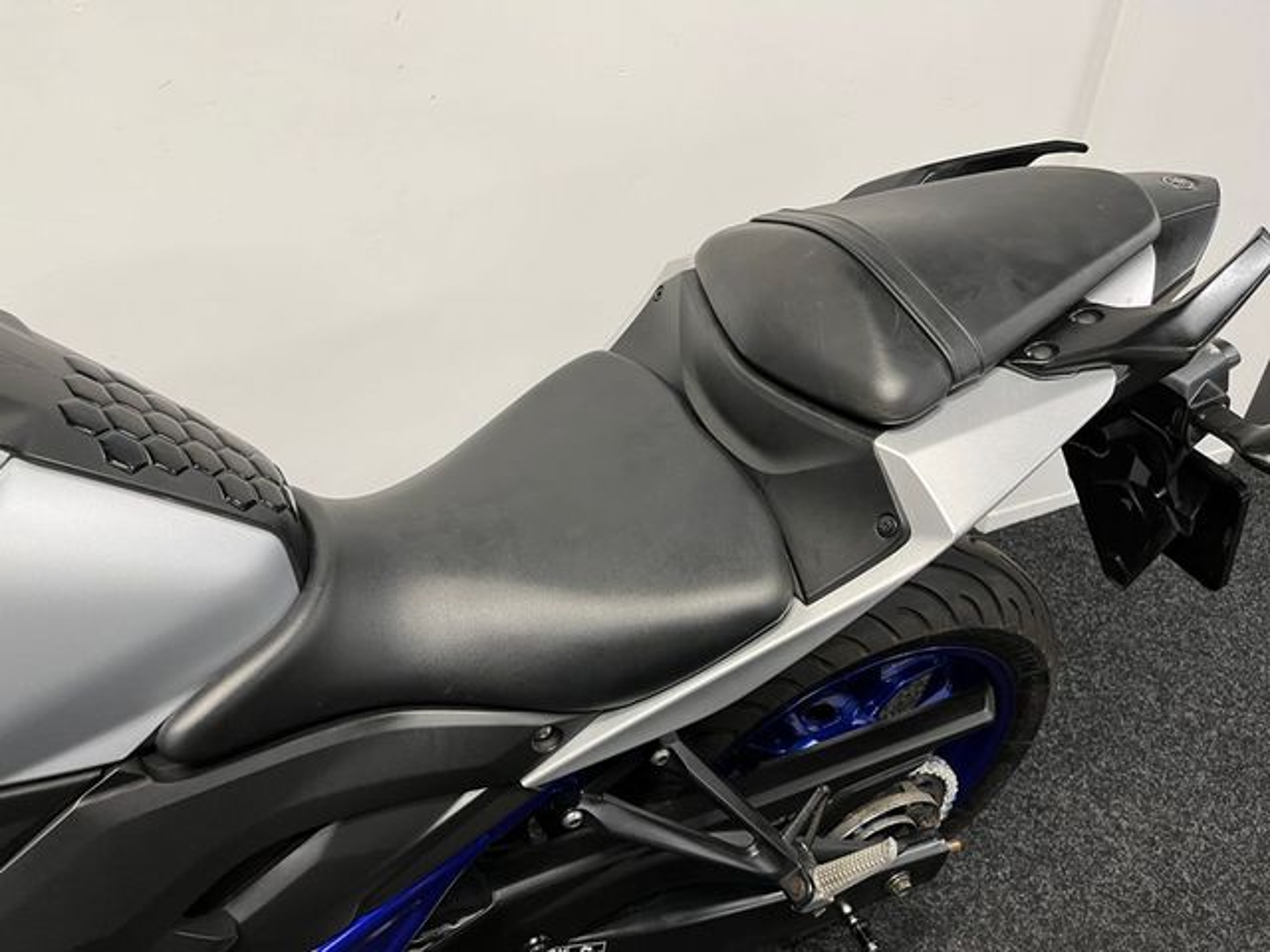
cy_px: 476
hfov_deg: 67.3
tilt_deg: -33.7
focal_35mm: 26
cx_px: 635
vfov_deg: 53.1
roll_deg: -2.6
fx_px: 954
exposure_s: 1/50
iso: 125
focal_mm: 5.1
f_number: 1.6
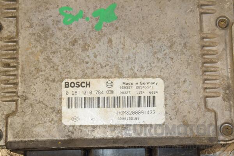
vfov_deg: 13.8
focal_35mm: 99
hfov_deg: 20.6
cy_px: 78
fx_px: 643
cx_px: 117
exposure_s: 1/200
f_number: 8
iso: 800
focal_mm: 66
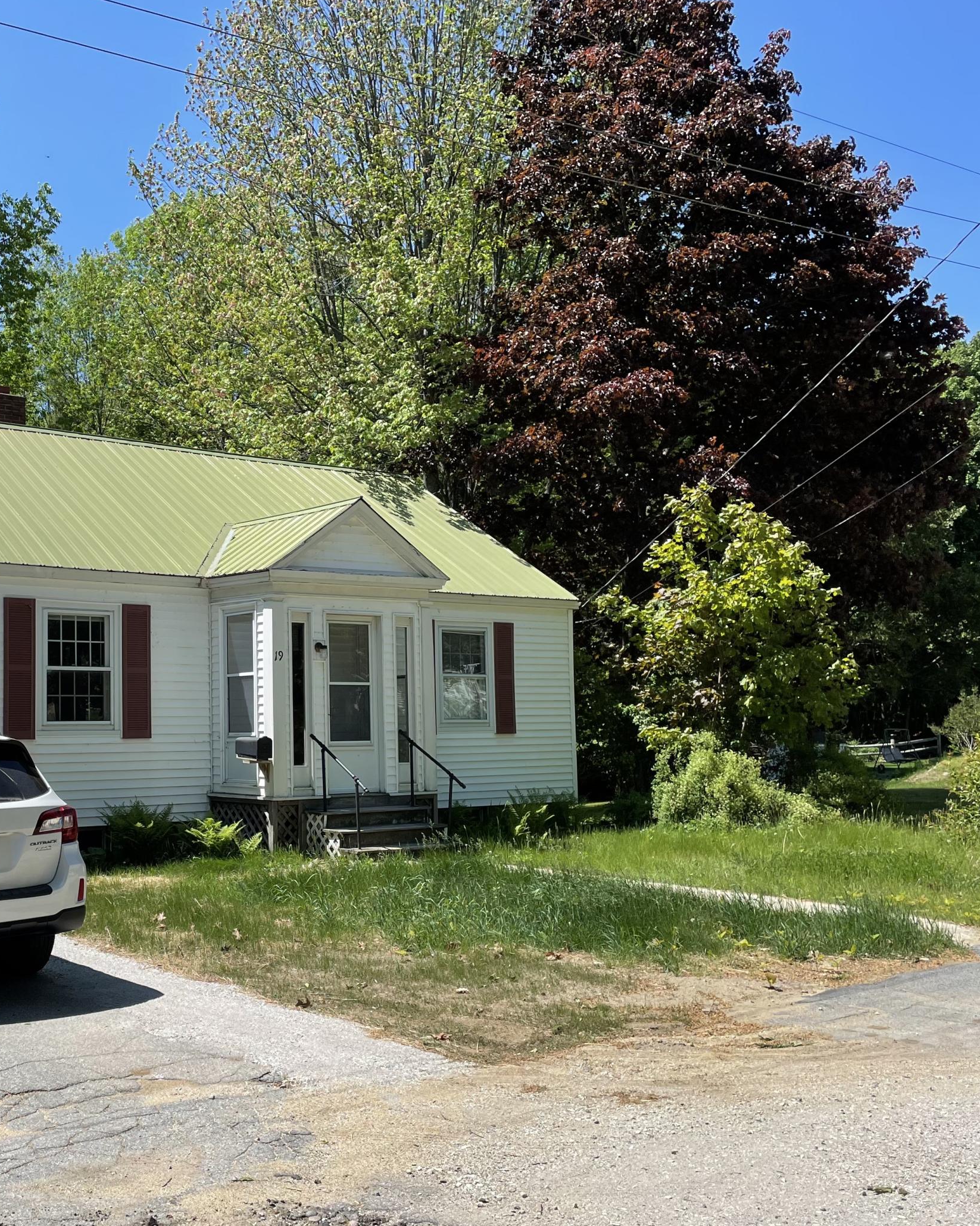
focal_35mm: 37
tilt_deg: +3.2
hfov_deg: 38.9
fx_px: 1342
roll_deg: +0.7
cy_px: 667
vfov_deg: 49.0
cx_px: 227
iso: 32
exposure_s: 1/2747
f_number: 1.6
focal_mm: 4.2
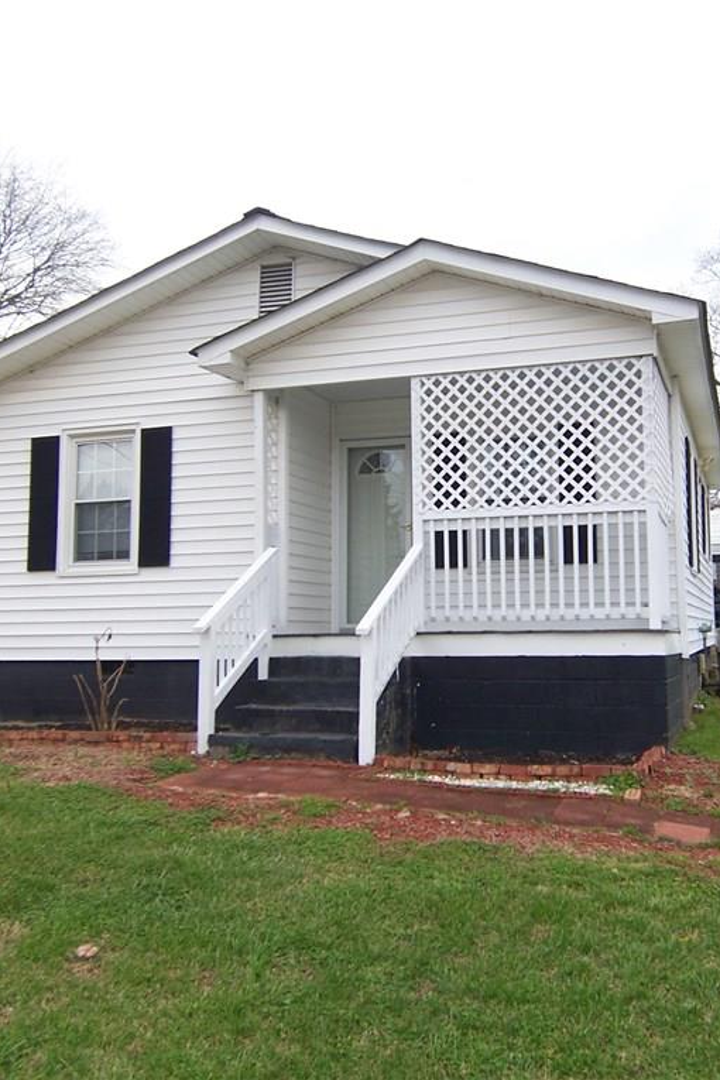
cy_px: 539
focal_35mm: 32
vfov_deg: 58.7
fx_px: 960
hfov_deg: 40.7
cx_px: 462
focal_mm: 3.8
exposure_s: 1/200
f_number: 2.8
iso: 64
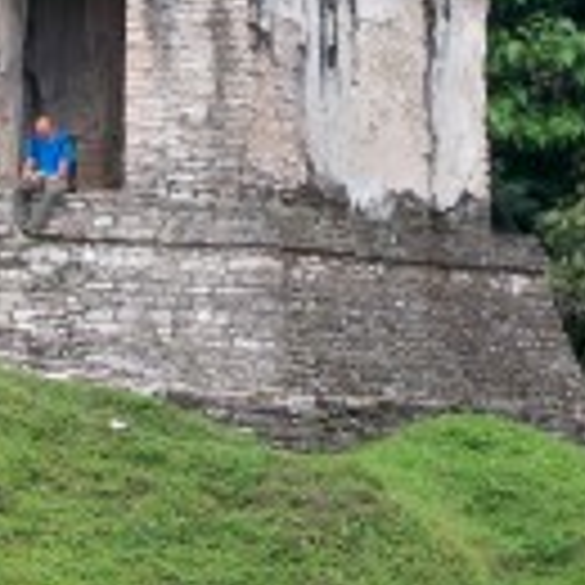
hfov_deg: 6.1
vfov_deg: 6.1
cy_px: 130
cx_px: -212
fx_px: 5449
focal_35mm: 285
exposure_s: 1/100
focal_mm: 18.8
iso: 80
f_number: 5.7
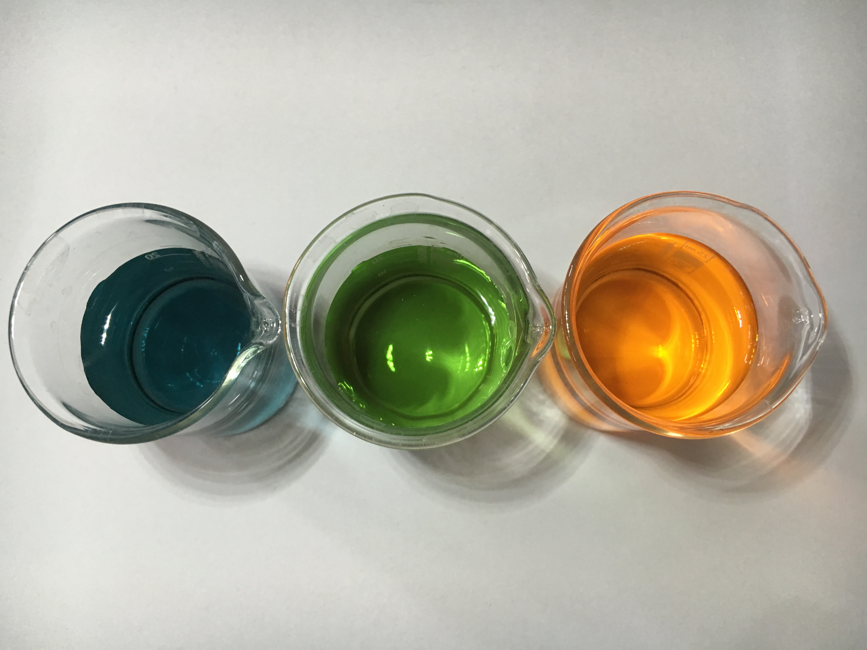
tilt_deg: -82.4
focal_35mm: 29
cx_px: 434
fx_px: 726
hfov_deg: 61.7
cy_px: 325
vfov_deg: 48.2
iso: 64
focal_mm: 4.15
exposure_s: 1/33
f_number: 2.2
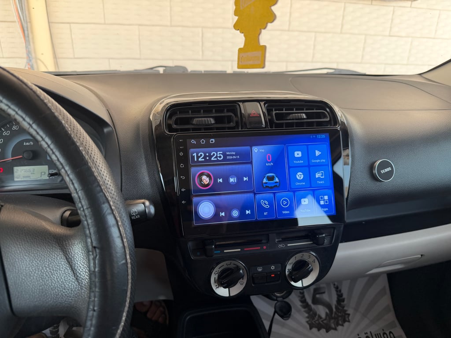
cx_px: 226
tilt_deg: -19.9
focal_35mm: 24
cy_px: 169
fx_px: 313
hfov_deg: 71.6
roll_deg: -0.8
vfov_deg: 56.8
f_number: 1.78
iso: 125
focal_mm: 6.76
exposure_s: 1/124
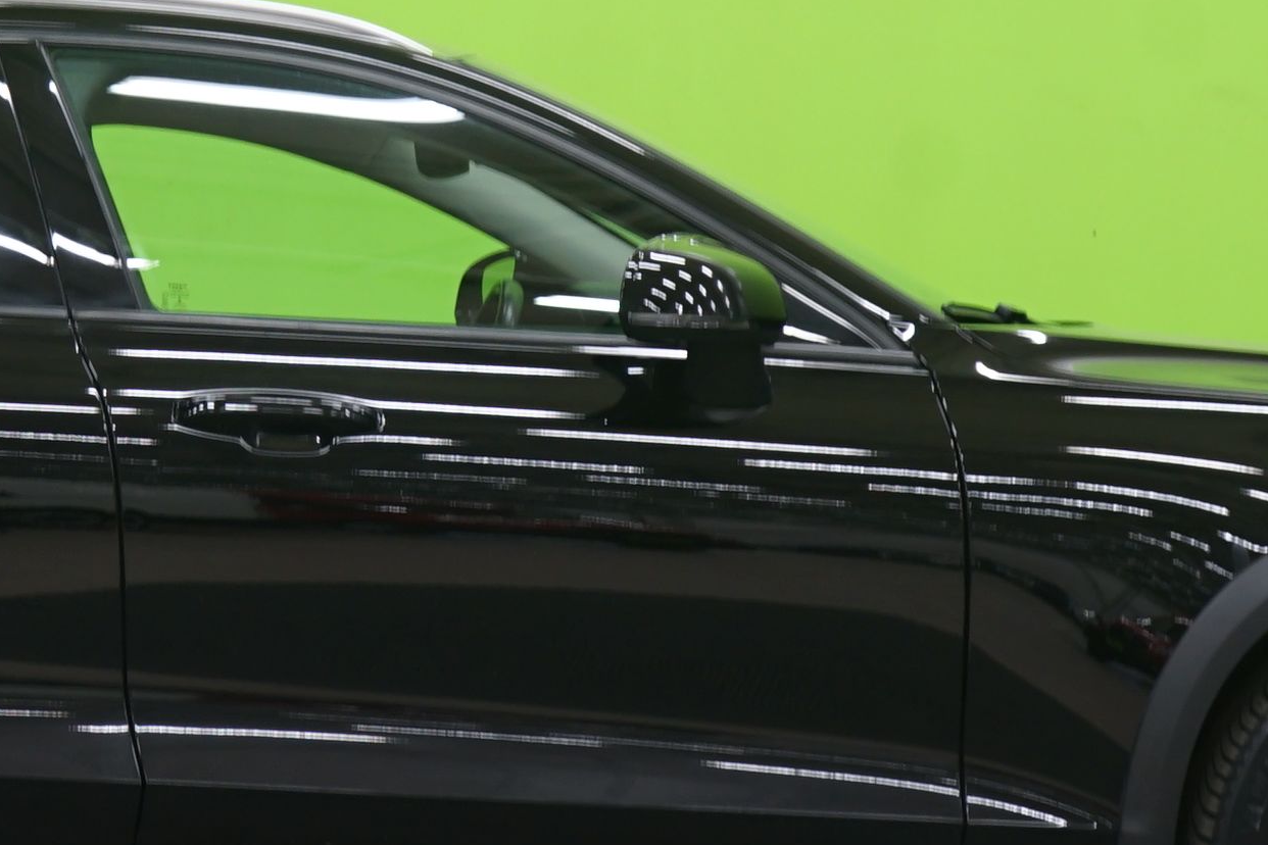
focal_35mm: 149
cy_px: 141
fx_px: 5248
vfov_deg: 9.2
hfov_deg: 13.7
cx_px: 207
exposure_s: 1/6
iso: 400
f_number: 5
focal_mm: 47
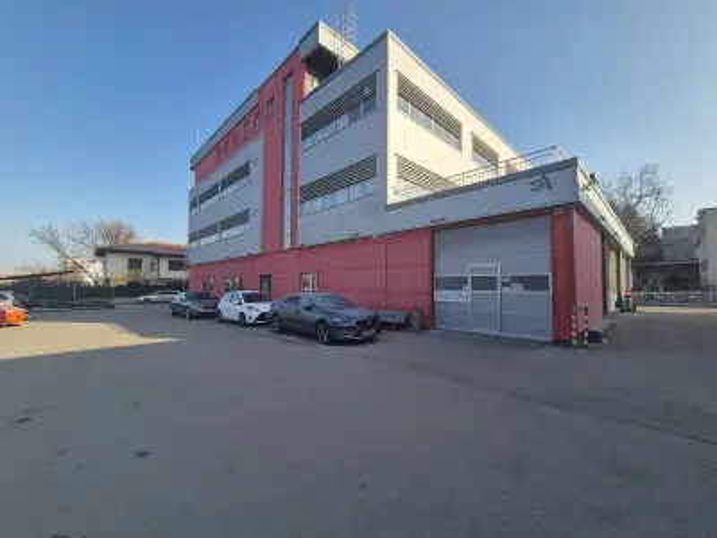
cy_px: 269
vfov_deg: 89.9
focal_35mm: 13
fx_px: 269
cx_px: 358
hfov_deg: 106.2
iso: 50
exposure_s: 1/1508
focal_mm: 2.2
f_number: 2.2
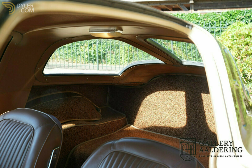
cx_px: 126
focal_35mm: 45
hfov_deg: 44.0
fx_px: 312
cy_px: 84
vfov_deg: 30.1
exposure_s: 1/60
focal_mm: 44.6
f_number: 5.6
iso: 250
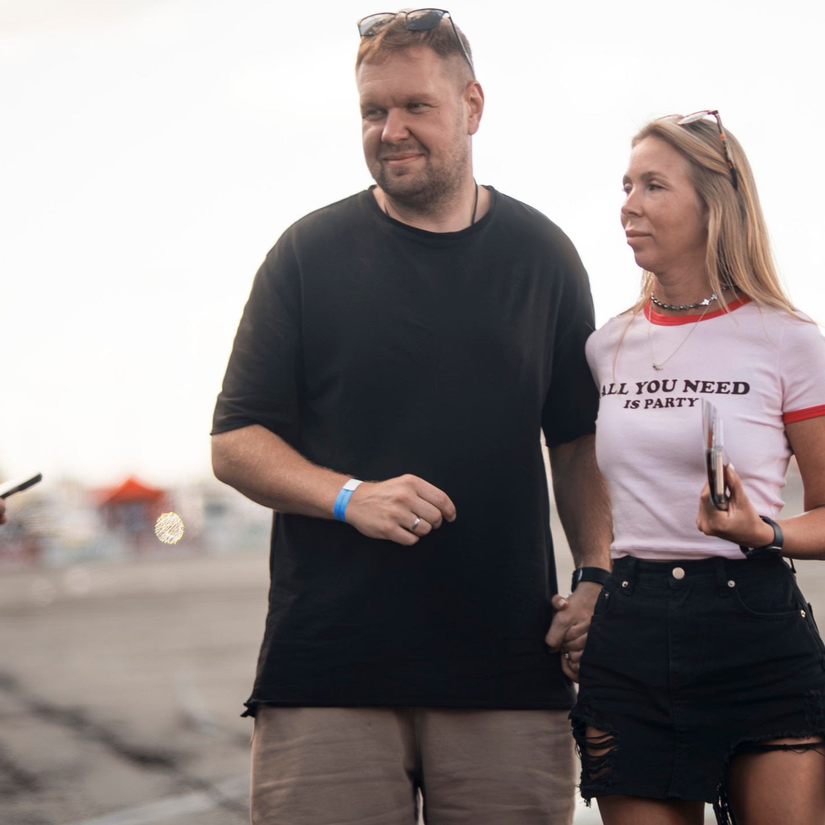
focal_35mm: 129
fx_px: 3478
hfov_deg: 13.5
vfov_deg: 13.5
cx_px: 586
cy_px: 385
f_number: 1.8
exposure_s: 1/160
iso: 250
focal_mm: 85
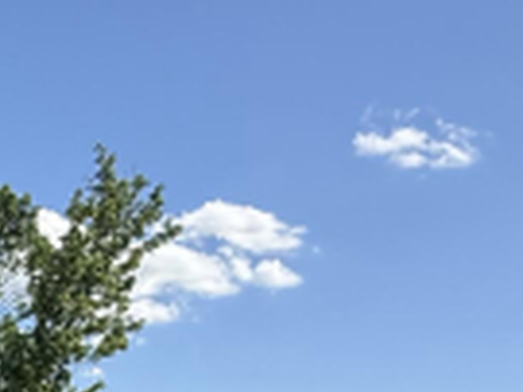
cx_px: -184
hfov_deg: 24.1
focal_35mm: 69
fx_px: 1042
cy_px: 598
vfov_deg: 18.7
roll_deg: -1.6
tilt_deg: -2.2
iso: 50
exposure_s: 1/1431
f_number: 2.2
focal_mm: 2.22
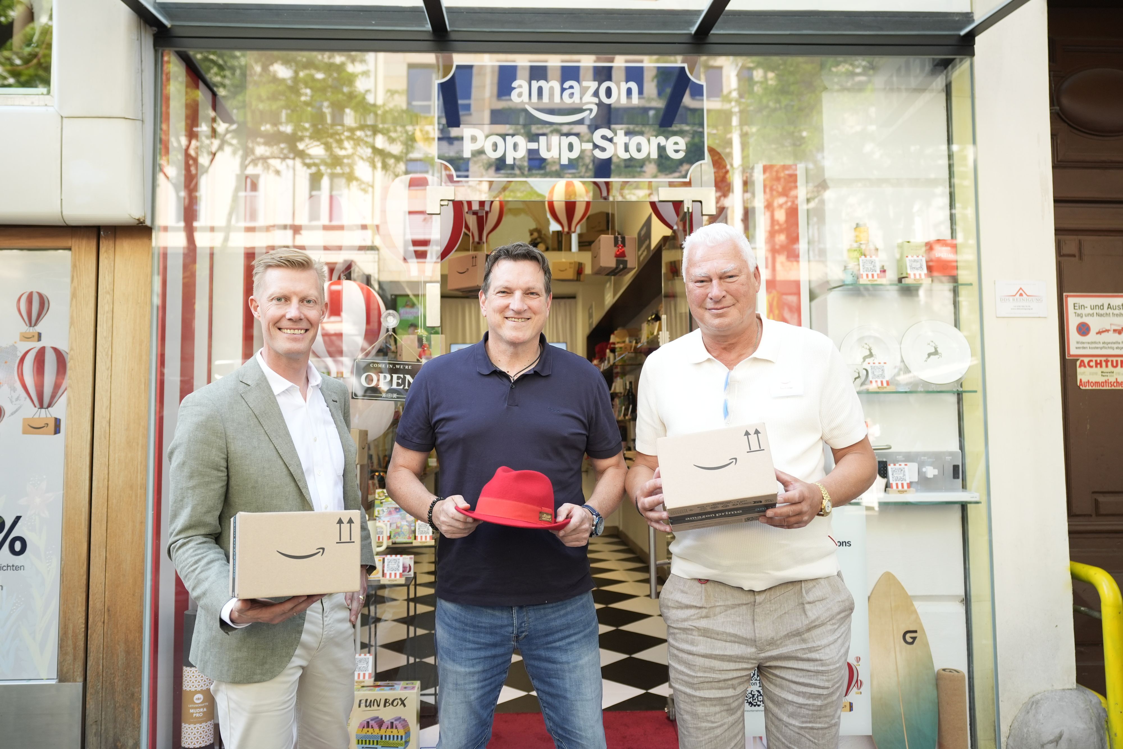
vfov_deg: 47.9
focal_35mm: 27
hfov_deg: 67.4
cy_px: 374
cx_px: 562
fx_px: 842
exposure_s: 1/320
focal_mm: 27
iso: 640
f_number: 3.5
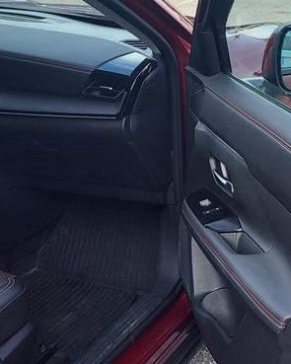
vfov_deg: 28.7
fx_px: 711
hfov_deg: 22.5
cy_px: 200
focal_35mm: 66
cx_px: 269
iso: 40
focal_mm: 5.4
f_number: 1.8
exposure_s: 1/391
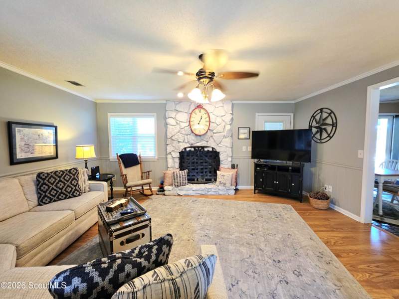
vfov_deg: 89.9
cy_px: 150
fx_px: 150
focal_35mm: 13
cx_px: 200
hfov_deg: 106.2
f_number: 1.9
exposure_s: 1/60.2
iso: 200
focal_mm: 2.2
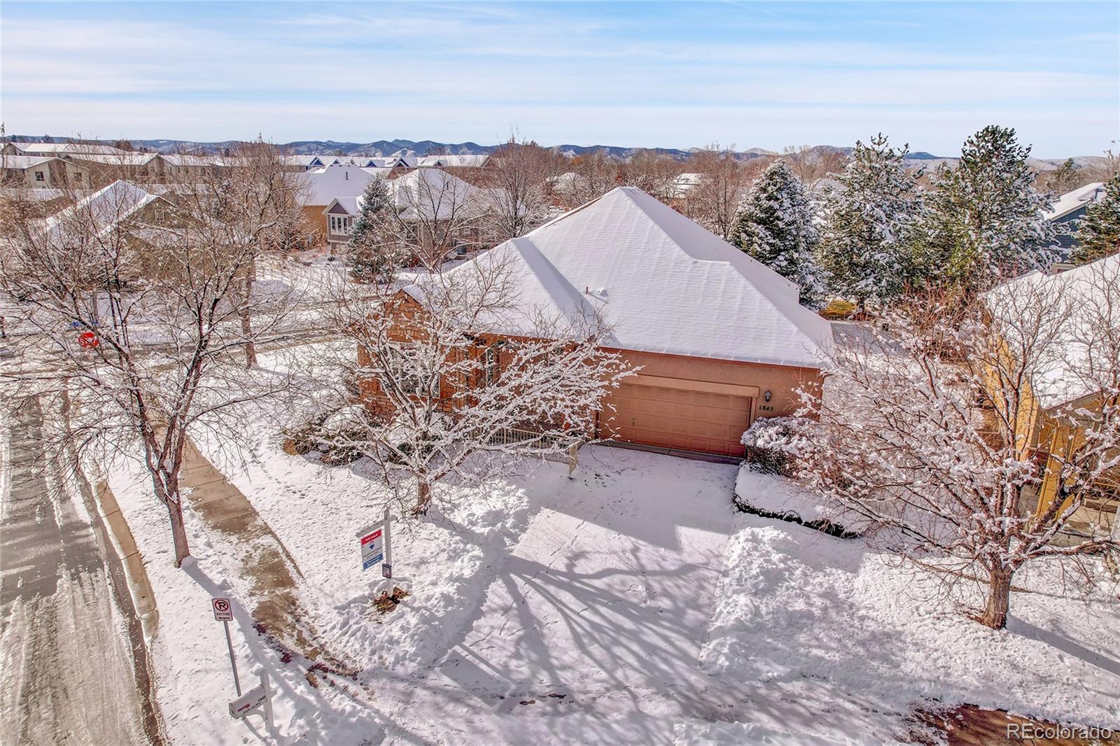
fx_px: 684
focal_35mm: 22
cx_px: 560
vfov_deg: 57.2
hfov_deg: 78.6
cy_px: 373
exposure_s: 1/160
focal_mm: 8.4
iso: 100
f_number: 2.8
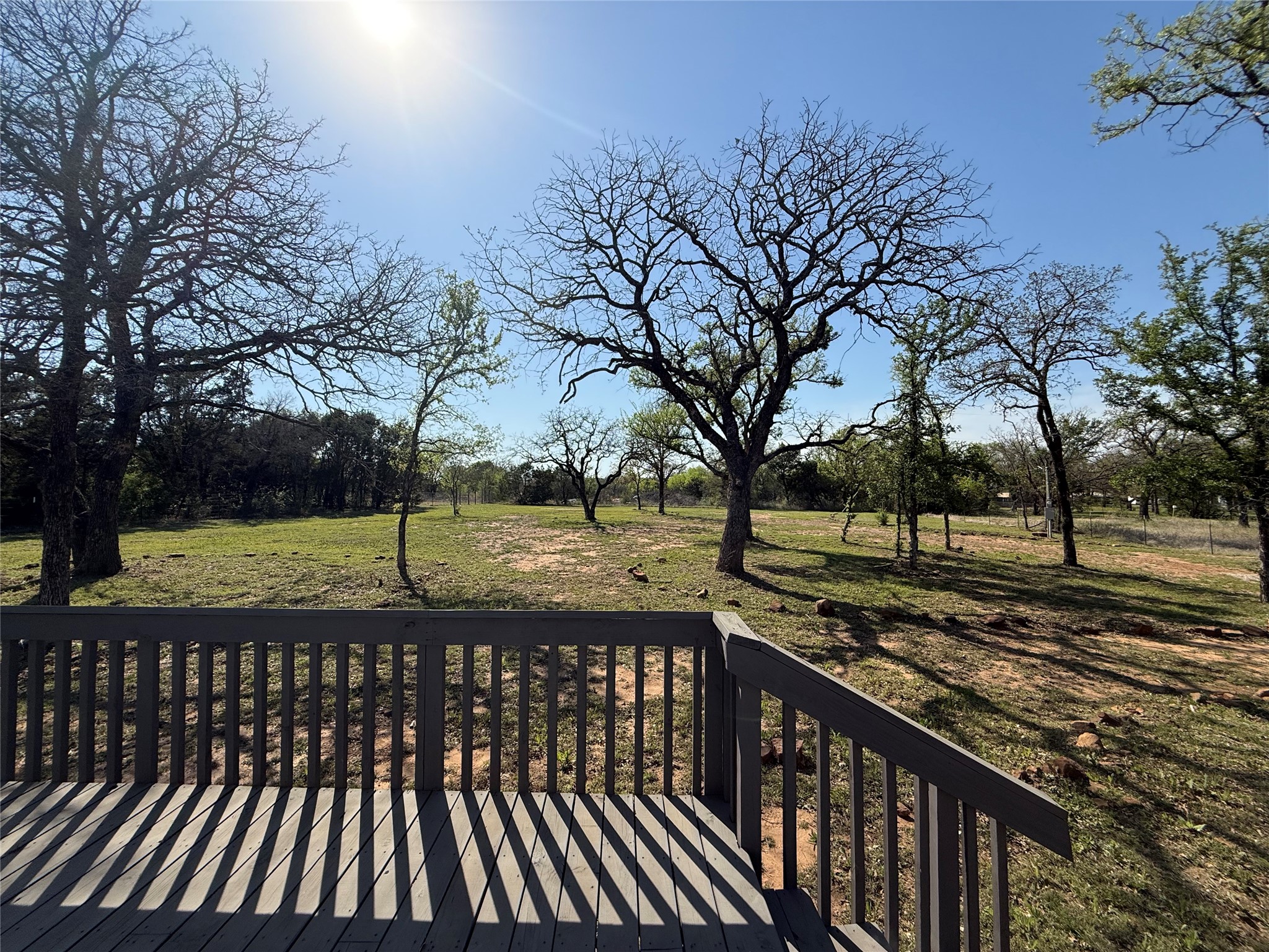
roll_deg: -0.4
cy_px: 476
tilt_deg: +2.3
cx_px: 634
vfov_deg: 85.7
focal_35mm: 14
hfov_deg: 102.1
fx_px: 513
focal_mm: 2.22
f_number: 2.2
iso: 50
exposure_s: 1/3460
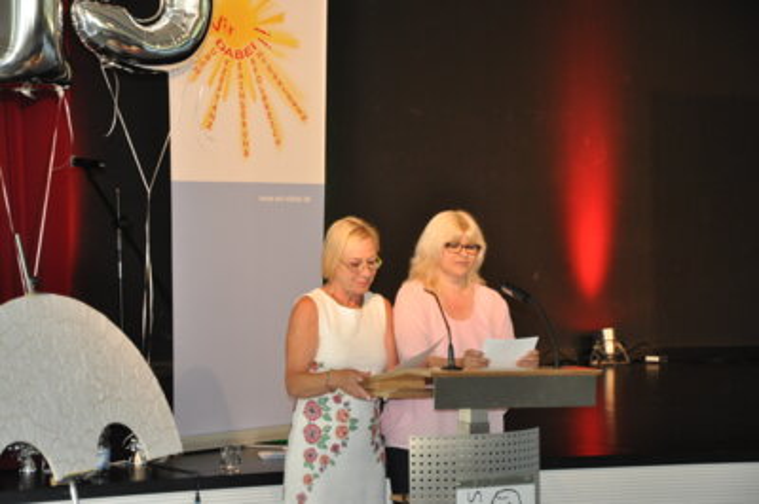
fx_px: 2085
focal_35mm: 99
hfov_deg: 20.6
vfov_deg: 13.8
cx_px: 380
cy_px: 252
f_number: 5.3
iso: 800
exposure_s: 1/60
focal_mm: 66
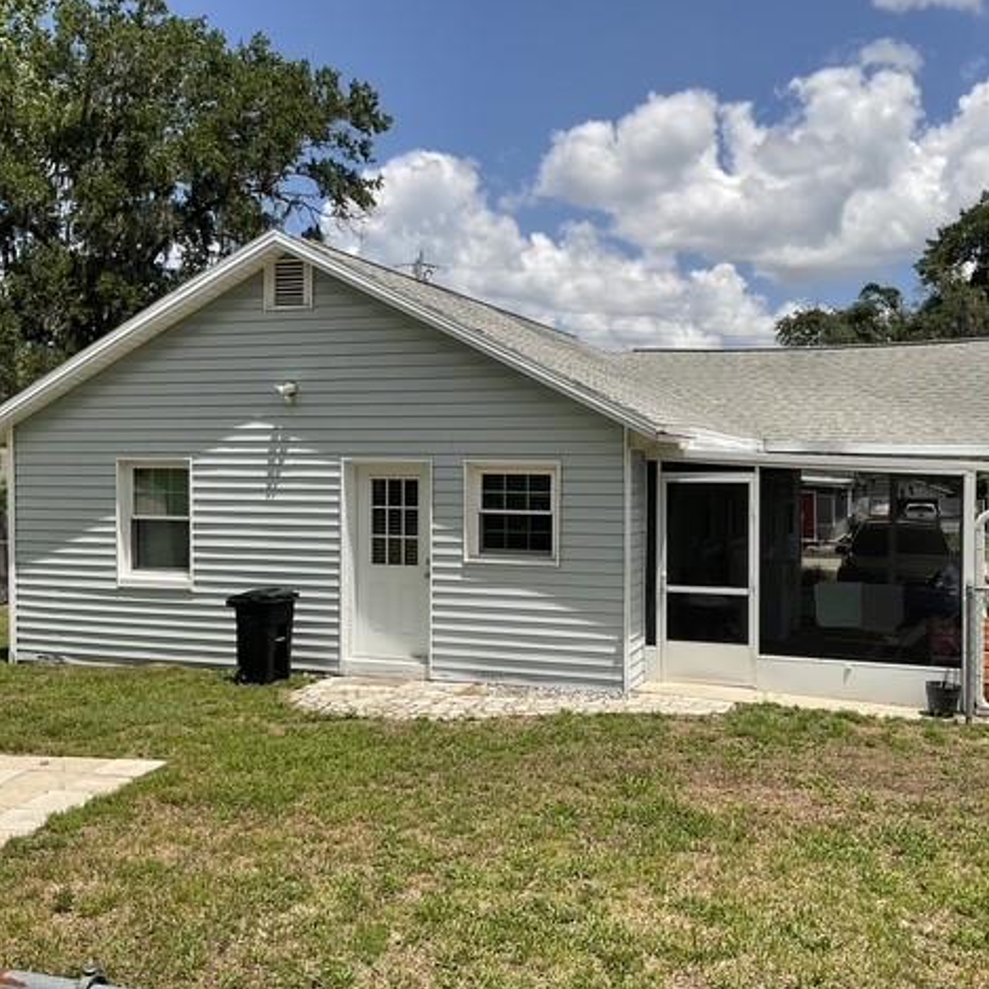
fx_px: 1131
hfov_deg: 47.1
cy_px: 500
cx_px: 555
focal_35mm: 35
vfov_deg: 47.2
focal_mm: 3
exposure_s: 1/2801
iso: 16
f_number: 1.8
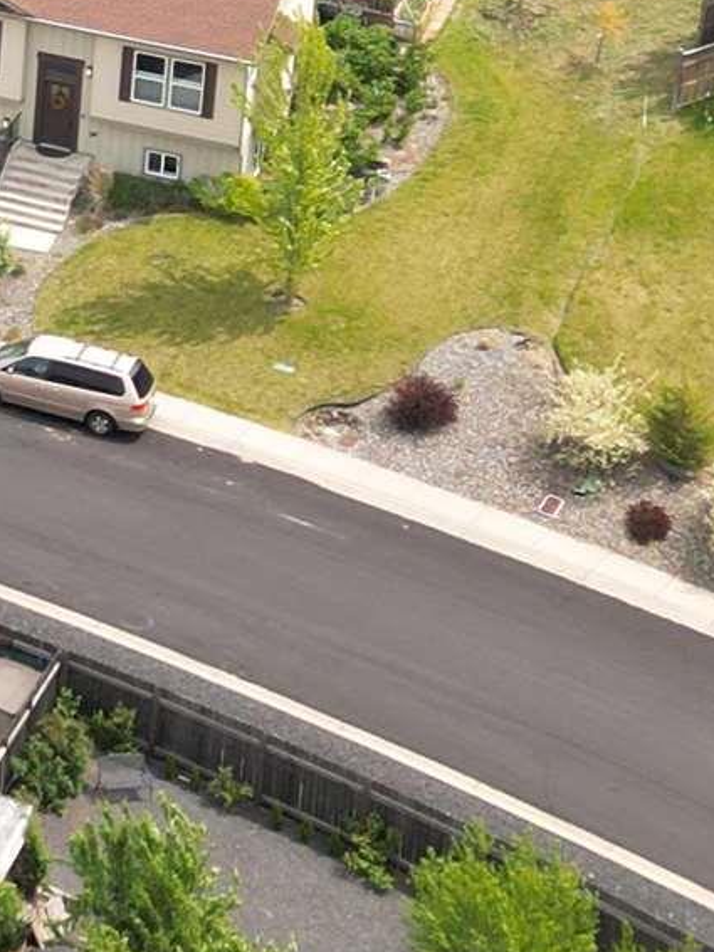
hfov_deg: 10.2
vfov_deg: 14.4
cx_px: -892
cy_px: -348
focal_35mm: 130
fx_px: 3577
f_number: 1.7
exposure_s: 1/100
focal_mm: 6.72
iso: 100
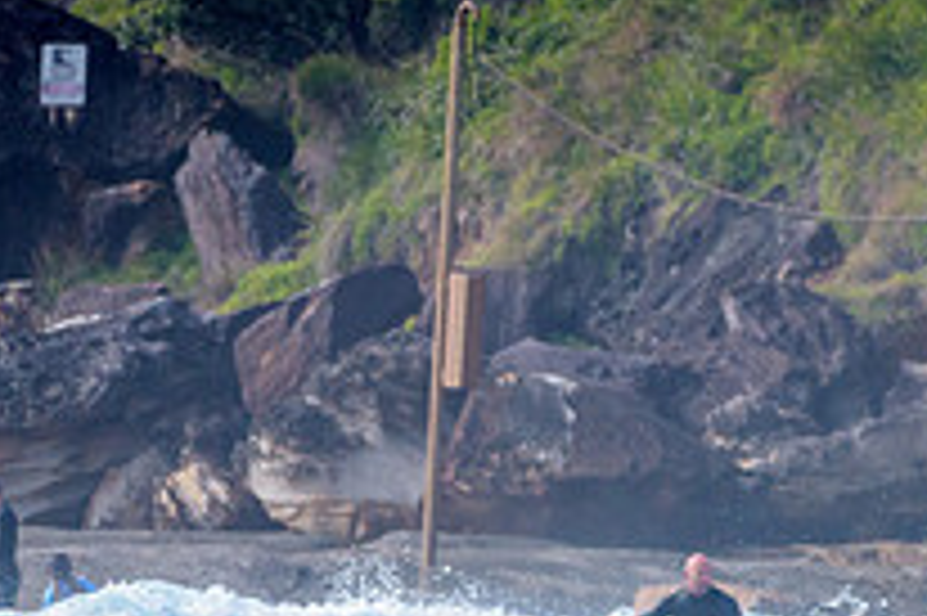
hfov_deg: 1.2
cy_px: 557
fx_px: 44459
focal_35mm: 1728
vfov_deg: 0.8
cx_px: 529
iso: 280
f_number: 5.6
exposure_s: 1/2000
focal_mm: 500
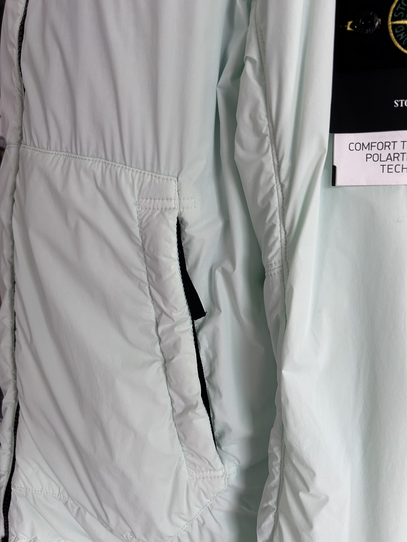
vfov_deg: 67.3
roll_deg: -3.5
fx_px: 408
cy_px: 271
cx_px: 204
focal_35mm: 26
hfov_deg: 53.1
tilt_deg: -15.2
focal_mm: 5.7
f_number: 1.5
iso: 125
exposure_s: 1/50
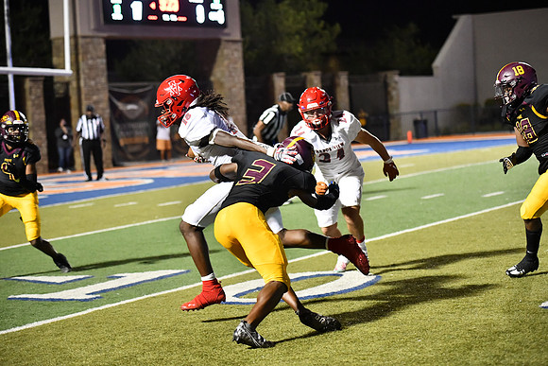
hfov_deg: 22.1
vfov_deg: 14.9
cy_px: 183
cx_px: 274
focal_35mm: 92
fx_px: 1401
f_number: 2.8
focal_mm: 92
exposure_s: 1/1250
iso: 8000
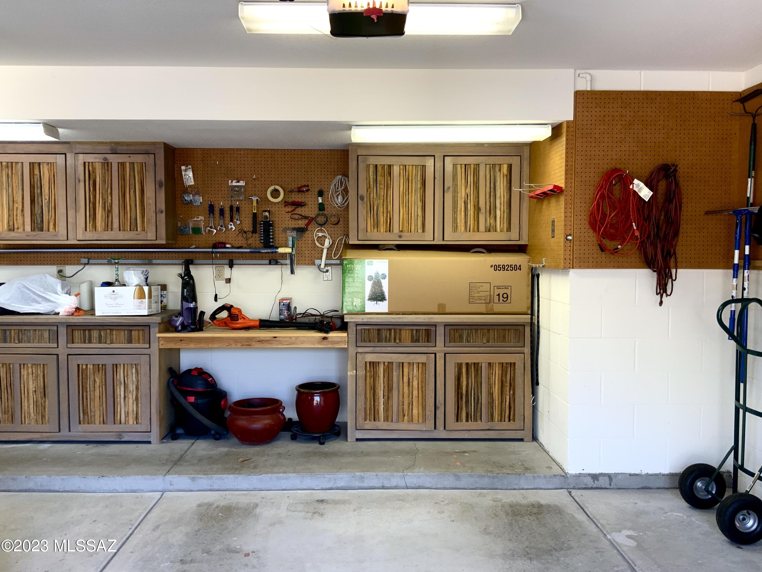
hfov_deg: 61.7
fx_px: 638
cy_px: 286
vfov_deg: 48.2
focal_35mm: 29
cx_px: 381
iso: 40
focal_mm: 3
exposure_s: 1/60
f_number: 1.8
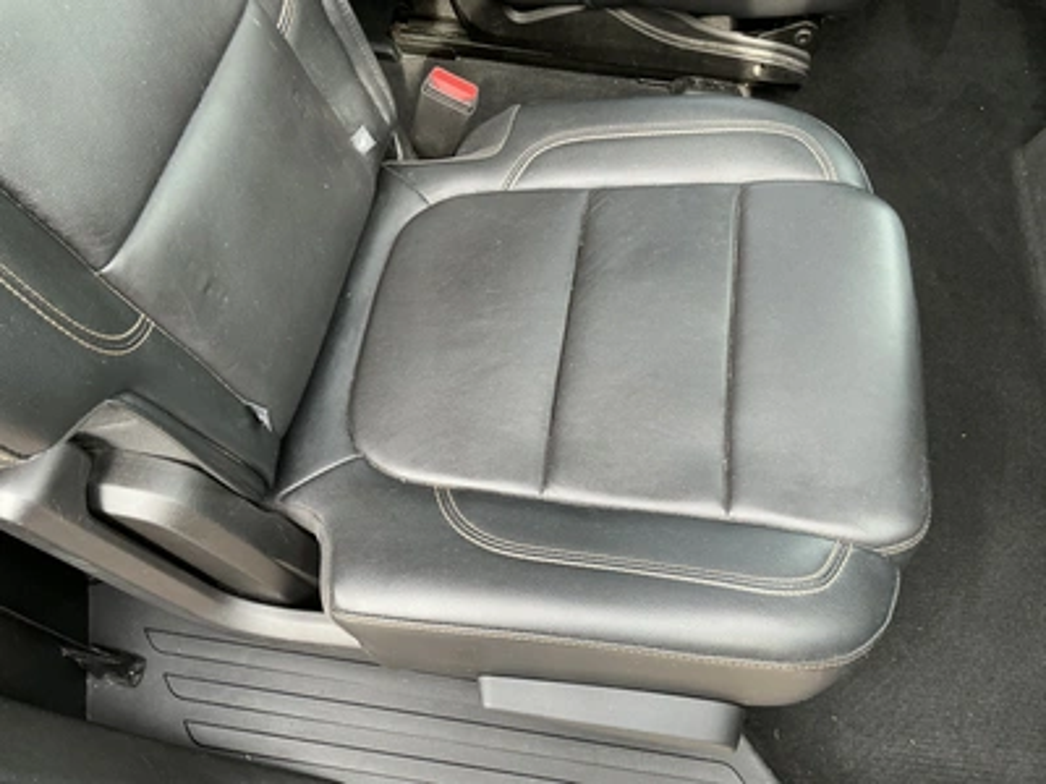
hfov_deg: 63.4
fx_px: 846
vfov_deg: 49.7
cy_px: 392
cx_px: 523
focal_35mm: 28
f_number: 1.8
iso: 80
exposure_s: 1/60
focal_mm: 3
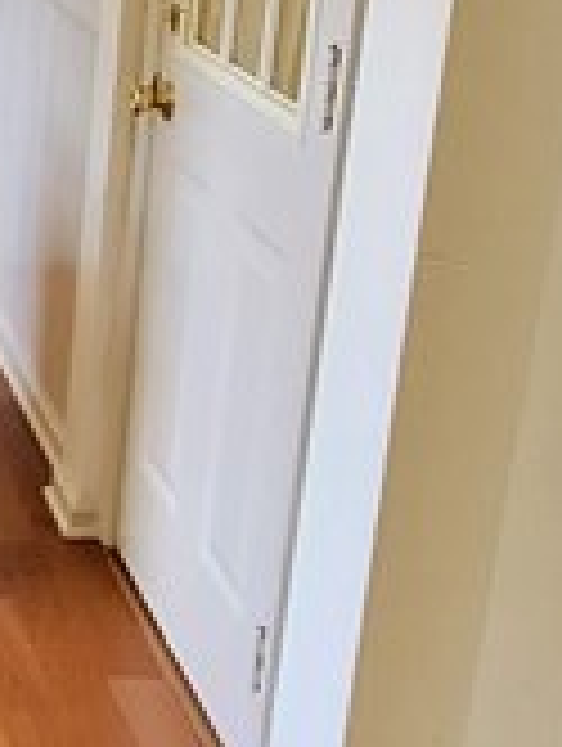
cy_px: 320
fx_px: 1727
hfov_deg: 16.7
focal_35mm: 80
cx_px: -288
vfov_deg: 24.4
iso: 400
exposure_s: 1/59
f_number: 2.2
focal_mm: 1.8
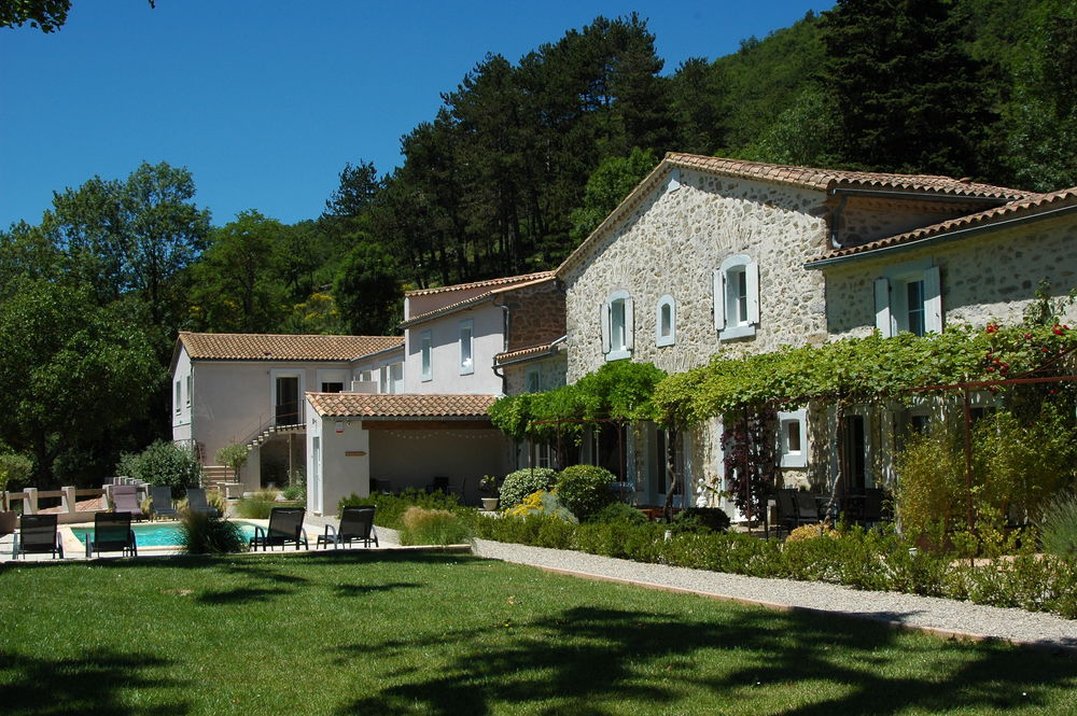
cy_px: 358
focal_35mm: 42
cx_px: 538
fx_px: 1255
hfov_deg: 46.4
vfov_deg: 31.8
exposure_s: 1/320
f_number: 10
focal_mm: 28
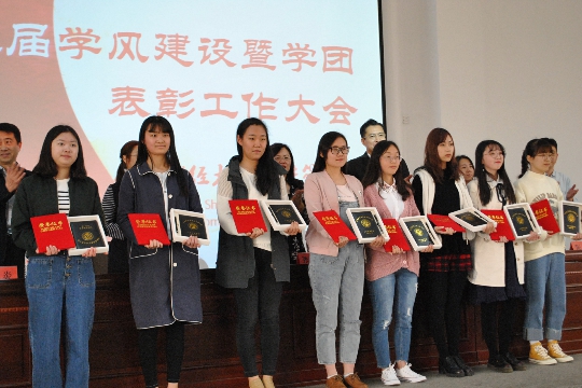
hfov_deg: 38.9
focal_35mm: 51
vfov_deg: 26.5
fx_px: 824
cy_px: 194
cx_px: 291
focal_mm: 34
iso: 1250
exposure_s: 1/30
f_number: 5
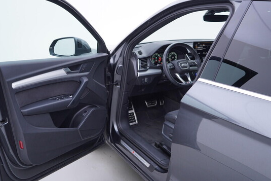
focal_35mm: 37
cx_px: 138
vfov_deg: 36.0
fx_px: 279
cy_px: 89
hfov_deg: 51.9
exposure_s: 1/50
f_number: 3.2
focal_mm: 24
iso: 125
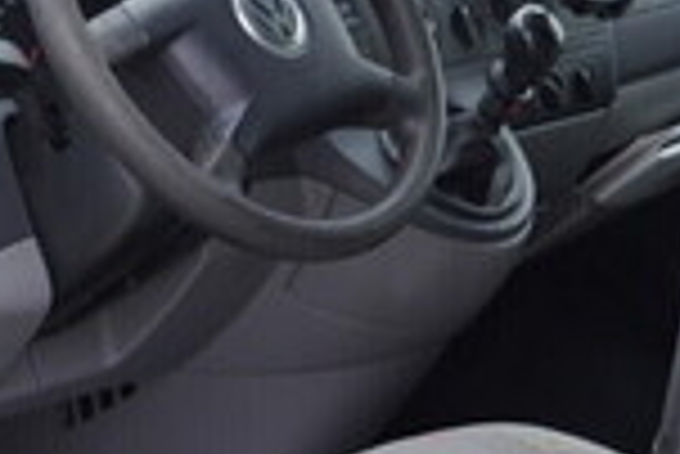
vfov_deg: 10.5
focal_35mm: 131
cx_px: 135
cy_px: 303
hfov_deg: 15.5
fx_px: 2477
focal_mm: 24
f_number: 3.2
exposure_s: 1/50
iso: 125
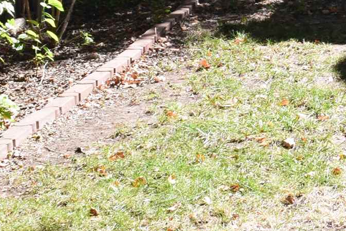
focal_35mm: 123
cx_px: 477
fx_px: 1183
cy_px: -158
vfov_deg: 10.6
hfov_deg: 15.6
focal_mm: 18
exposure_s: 1/200
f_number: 10
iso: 400
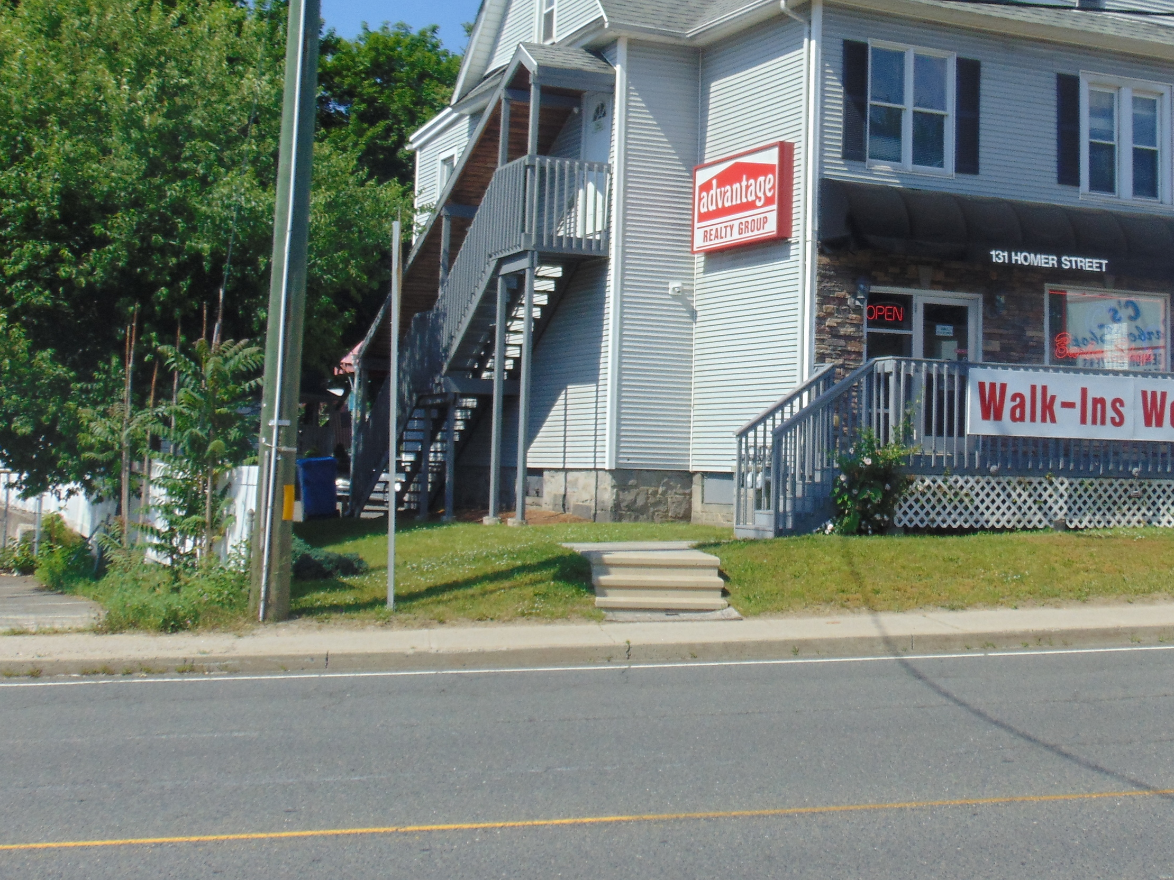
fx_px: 1831
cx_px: 760
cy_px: 288
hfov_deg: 35.3
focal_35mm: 54
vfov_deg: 26.9
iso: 80
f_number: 8.5
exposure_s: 1/200
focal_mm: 6.9
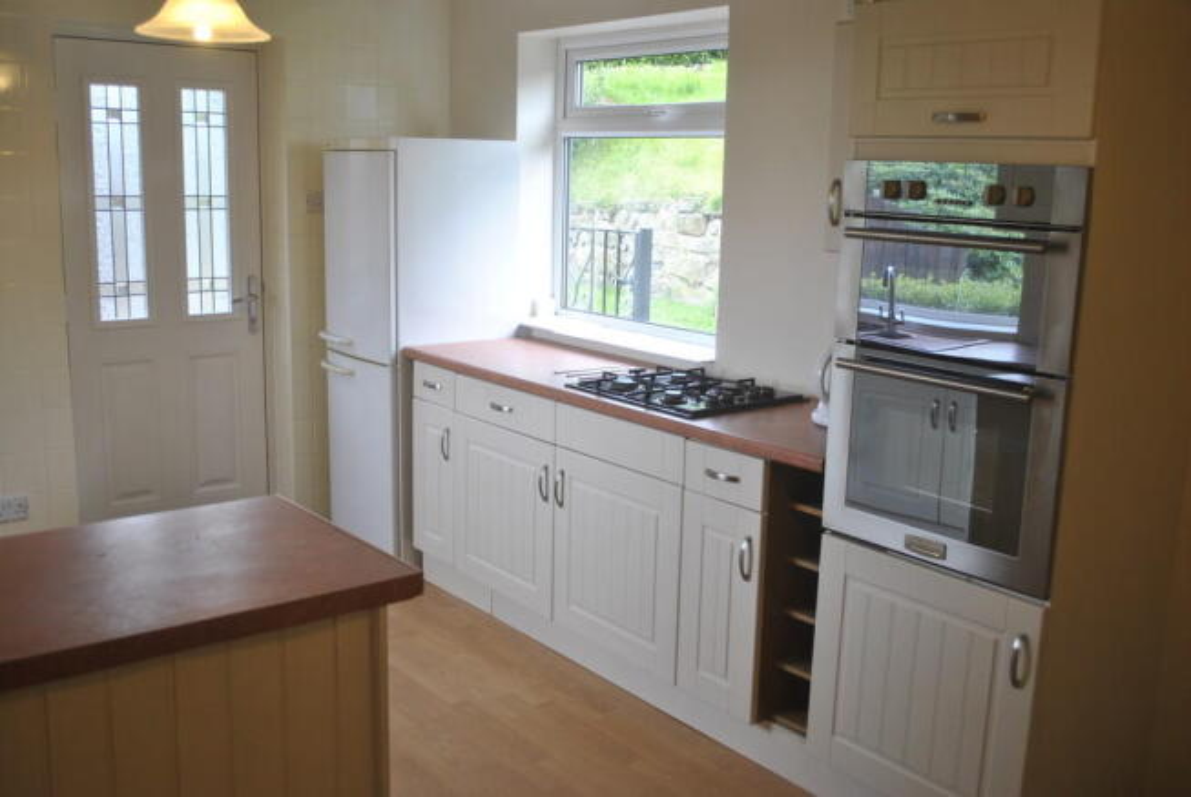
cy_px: 398
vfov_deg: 40.1
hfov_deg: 57.2
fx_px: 1093
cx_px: 596
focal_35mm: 33
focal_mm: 22
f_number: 4
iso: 200
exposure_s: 1/60
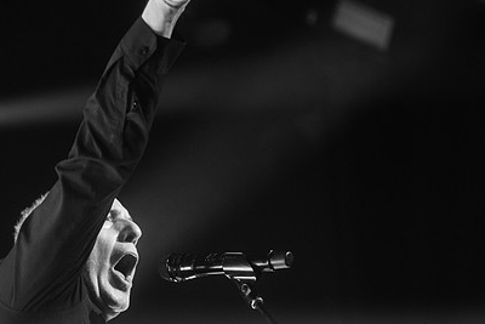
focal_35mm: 116
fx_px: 1563
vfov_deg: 11.8
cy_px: 135
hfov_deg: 17.6
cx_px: 201
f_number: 3.2
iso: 2500
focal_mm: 80
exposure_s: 1/250
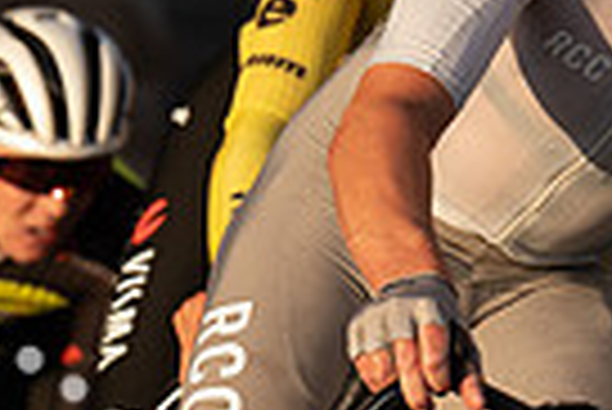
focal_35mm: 772
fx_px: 13138
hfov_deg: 2.7
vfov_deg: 1.8
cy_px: 230
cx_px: 907
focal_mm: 140
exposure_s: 1/1000
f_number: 4
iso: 200
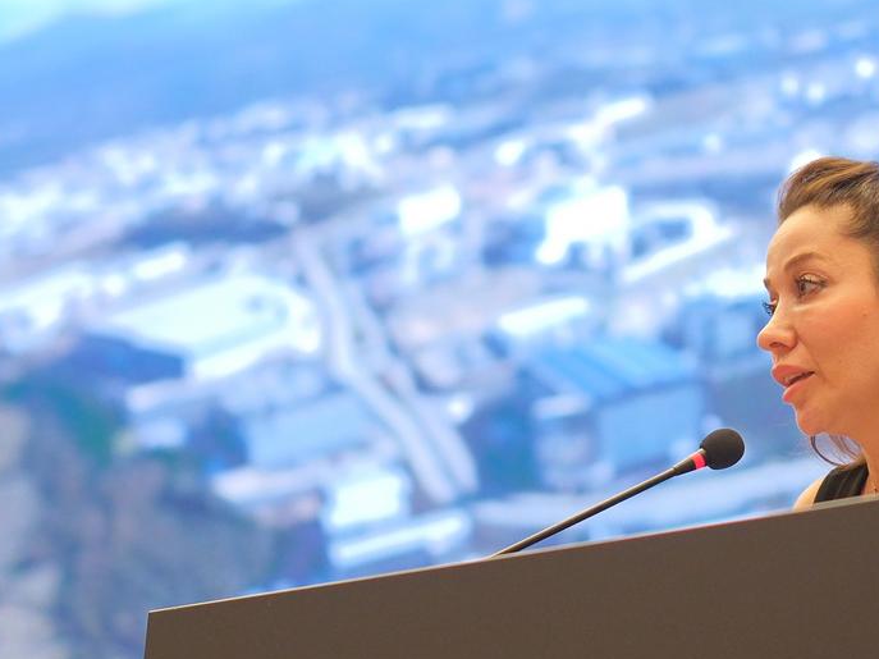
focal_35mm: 259
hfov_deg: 7.6
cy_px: 273
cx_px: 642
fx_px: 6576
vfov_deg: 5.7
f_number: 1.2
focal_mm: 56
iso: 1000
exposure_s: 1/400
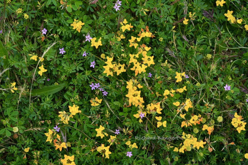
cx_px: 124
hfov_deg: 33.4
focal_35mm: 60
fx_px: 413
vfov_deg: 22.6
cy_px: 82
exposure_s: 1/250
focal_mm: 40
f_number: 10
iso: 200
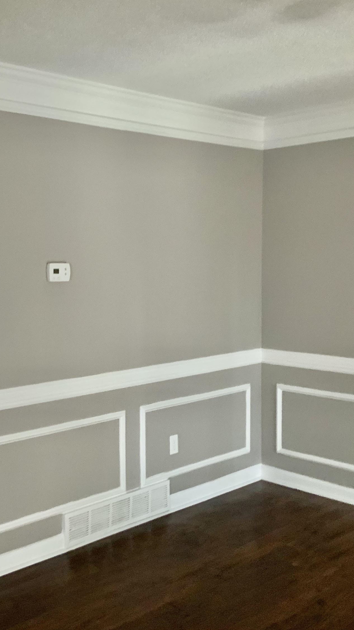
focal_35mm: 43
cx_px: 139
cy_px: 316
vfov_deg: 47.4
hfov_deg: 27.6
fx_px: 717
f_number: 1.8
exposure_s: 1/60
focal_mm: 3
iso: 200
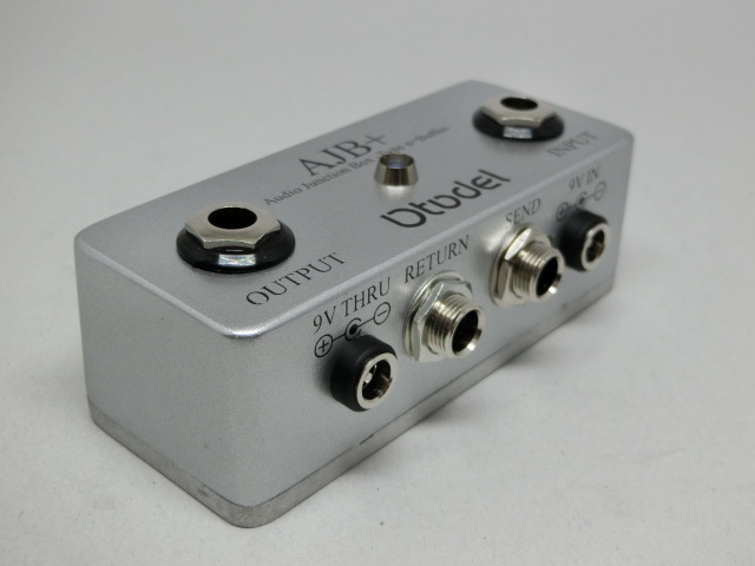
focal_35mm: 52
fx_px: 1134
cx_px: 378
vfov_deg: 28.0
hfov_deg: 36.8
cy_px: 283
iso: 200
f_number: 4.7
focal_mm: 9.3
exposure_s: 1/125
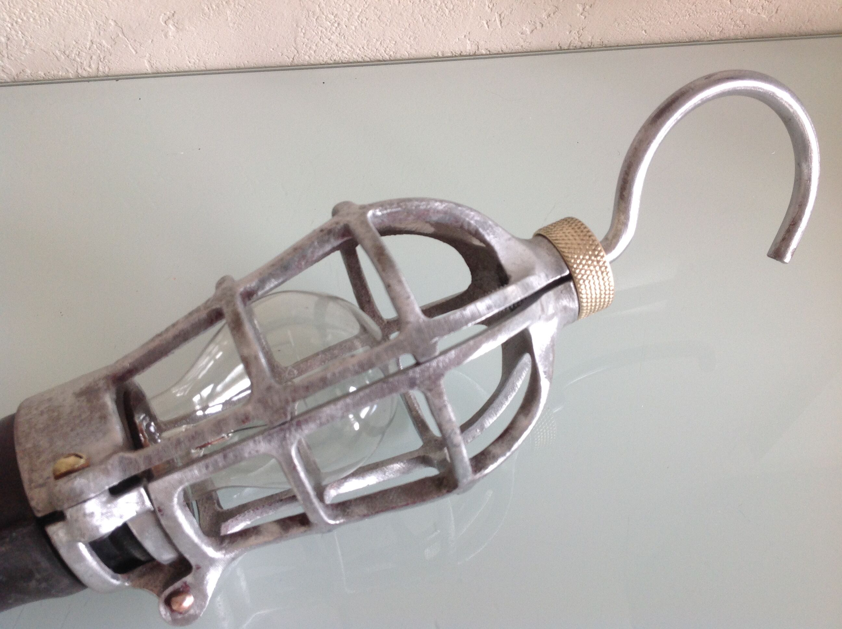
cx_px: 421
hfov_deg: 52.7
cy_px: 314
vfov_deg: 40.6
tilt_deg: -58.3
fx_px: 850
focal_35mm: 35
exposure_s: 1/120
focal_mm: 4.28
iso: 80
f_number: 2.4
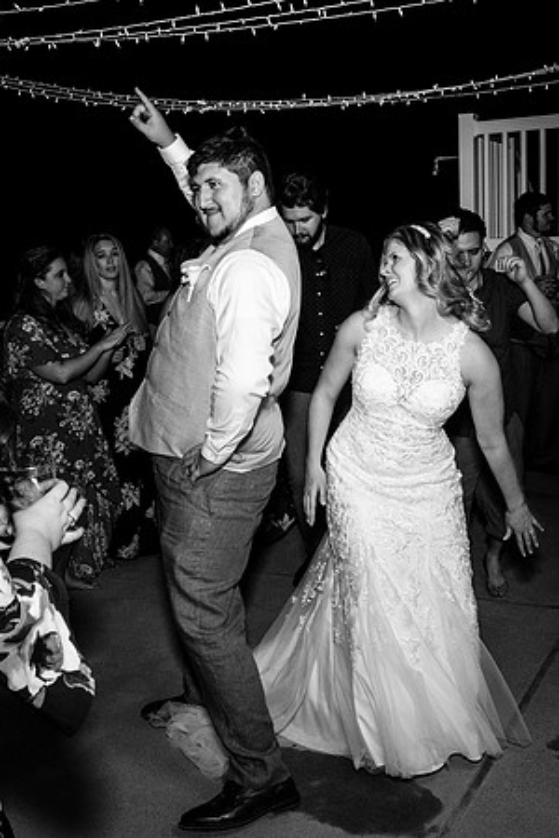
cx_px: 319
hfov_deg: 34.9
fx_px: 887
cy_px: 421
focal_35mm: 38
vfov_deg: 50.6
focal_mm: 16
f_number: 7.1
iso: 2000
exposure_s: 1/100
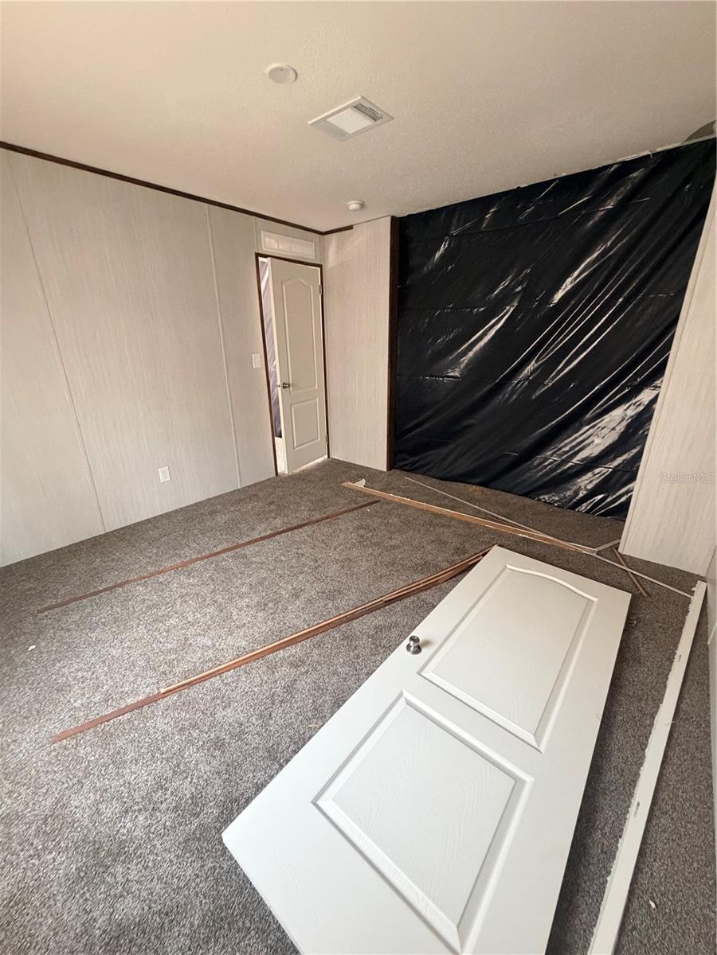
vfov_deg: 102.1
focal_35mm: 14
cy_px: 478
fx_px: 387
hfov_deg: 85.7
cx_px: 358
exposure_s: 1/60
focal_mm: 2.22
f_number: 2.2
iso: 400
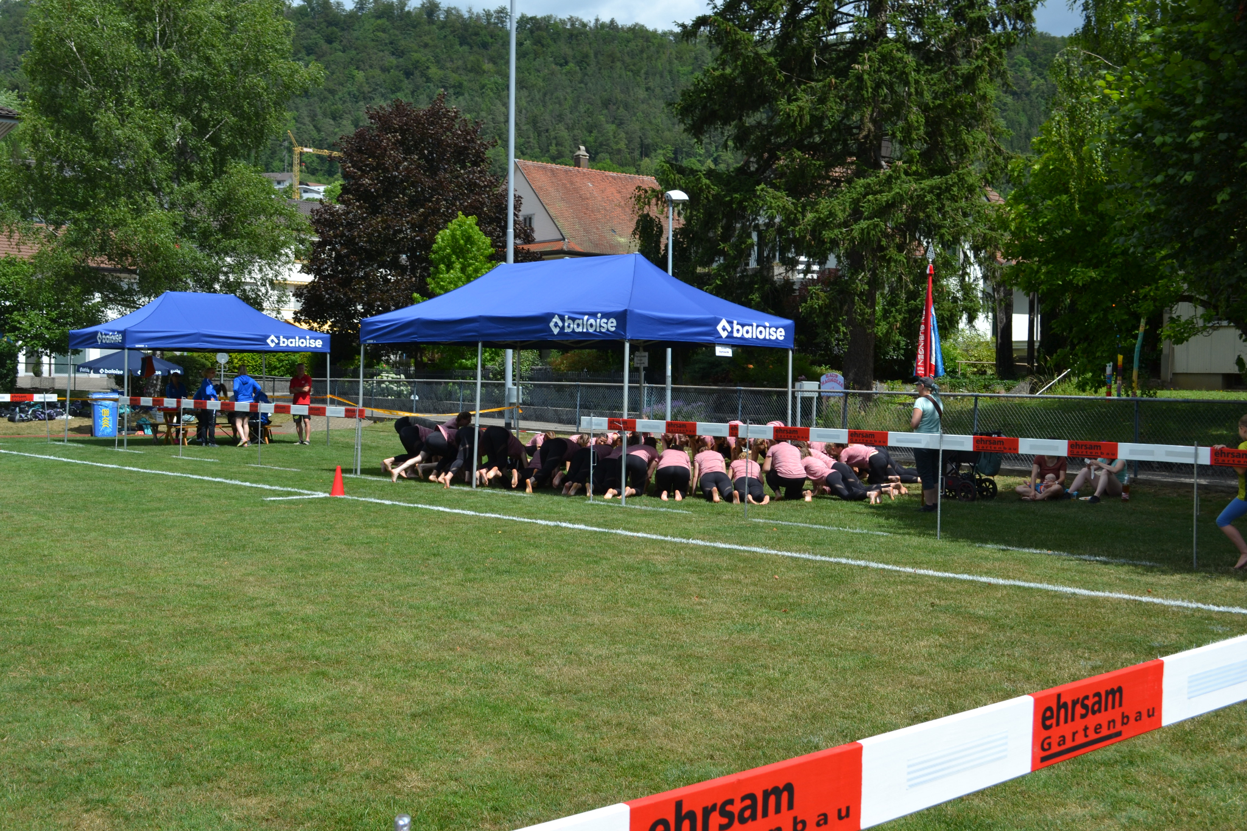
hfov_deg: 49.6
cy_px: 416
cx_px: 624
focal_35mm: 39
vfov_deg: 34.2
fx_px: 1351
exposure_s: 1/250
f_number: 8
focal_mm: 26
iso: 100
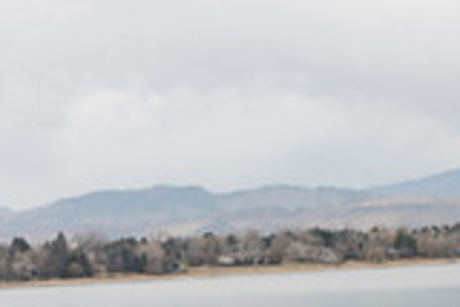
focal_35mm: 127
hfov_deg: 15.5
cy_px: 429
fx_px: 1624
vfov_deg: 10.5
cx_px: 572
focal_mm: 35
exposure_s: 1/200
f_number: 4
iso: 200
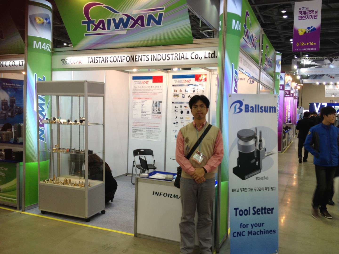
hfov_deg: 52.6
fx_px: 343
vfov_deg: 40.7
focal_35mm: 35
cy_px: 127
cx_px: 170
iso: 50
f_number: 2.4
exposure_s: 1/24
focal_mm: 4.28
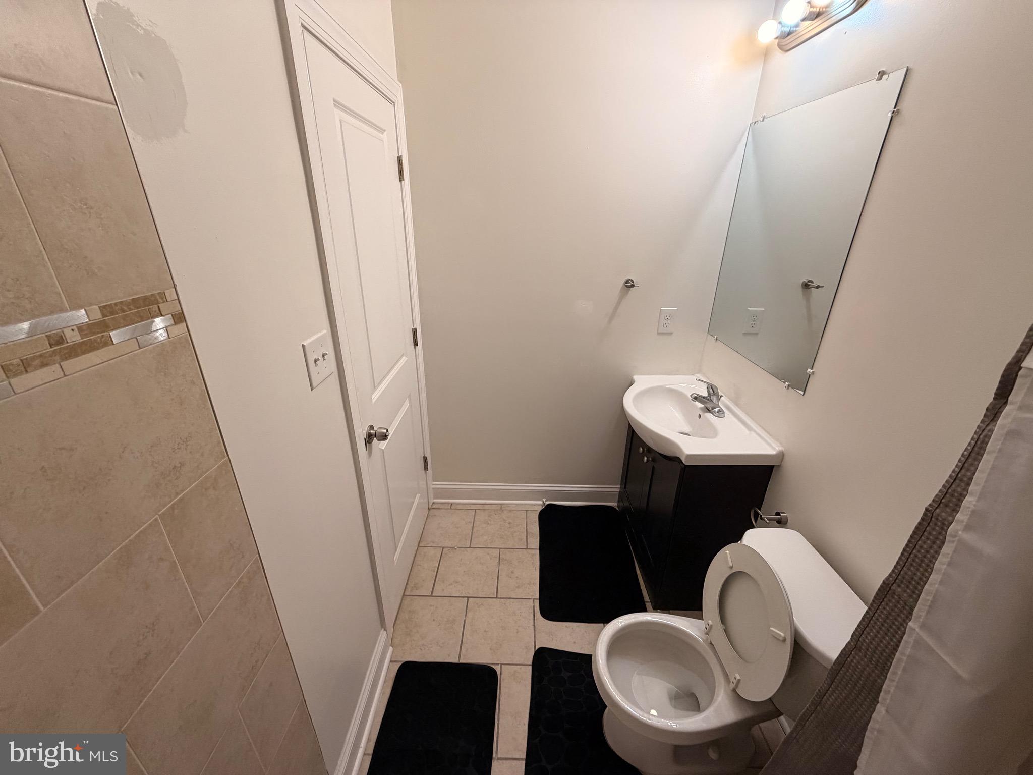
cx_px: 516
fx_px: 418
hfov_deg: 102.1
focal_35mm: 14
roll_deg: -0.2
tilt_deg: -24.3
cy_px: 388
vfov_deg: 85.7
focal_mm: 2.22
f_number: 2.2
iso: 250
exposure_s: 1/120
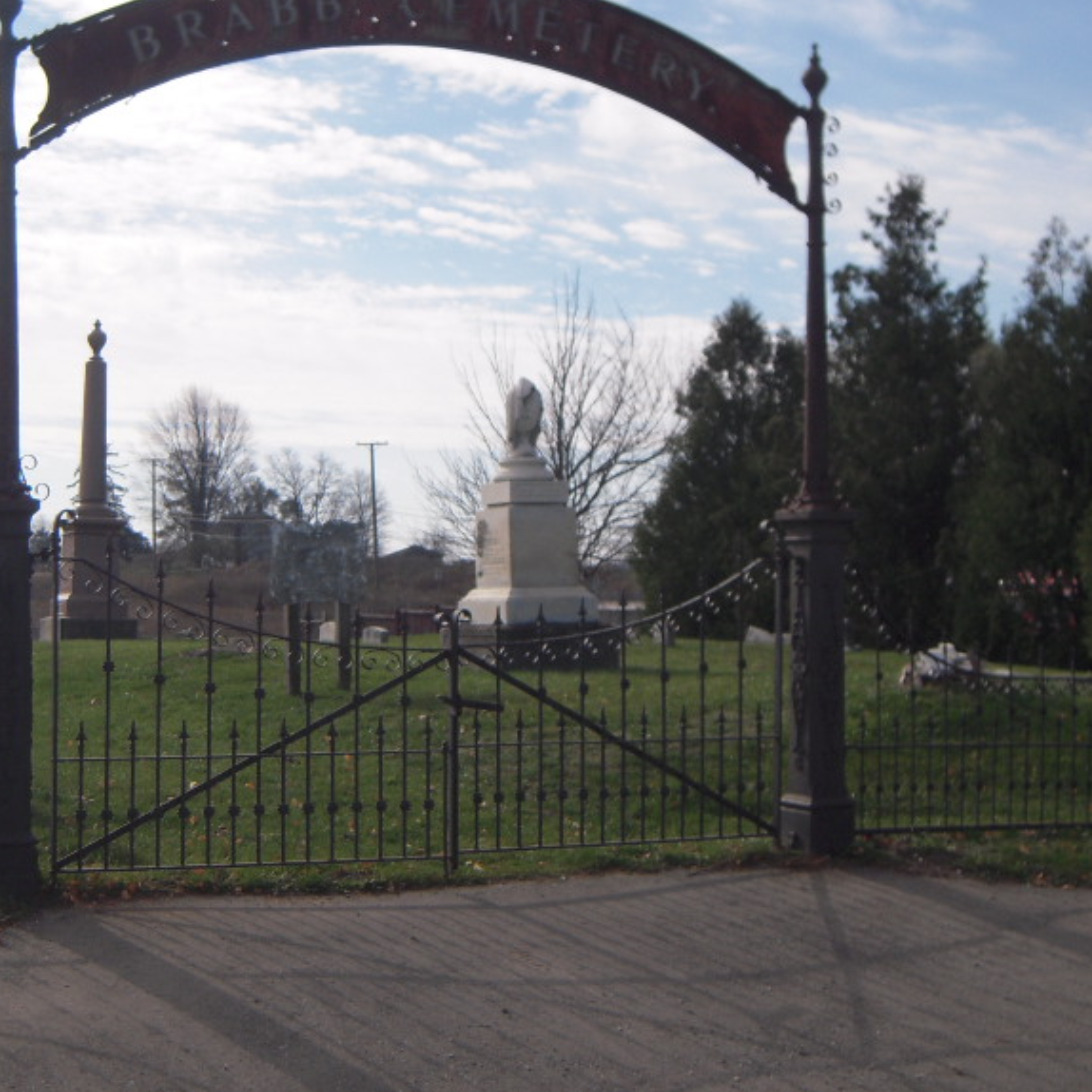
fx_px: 2534
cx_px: 407
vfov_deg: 24.3
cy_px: 466
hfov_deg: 24.3
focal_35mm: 71
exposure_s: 1/400
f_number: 6.7
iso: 100
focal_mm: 8.1
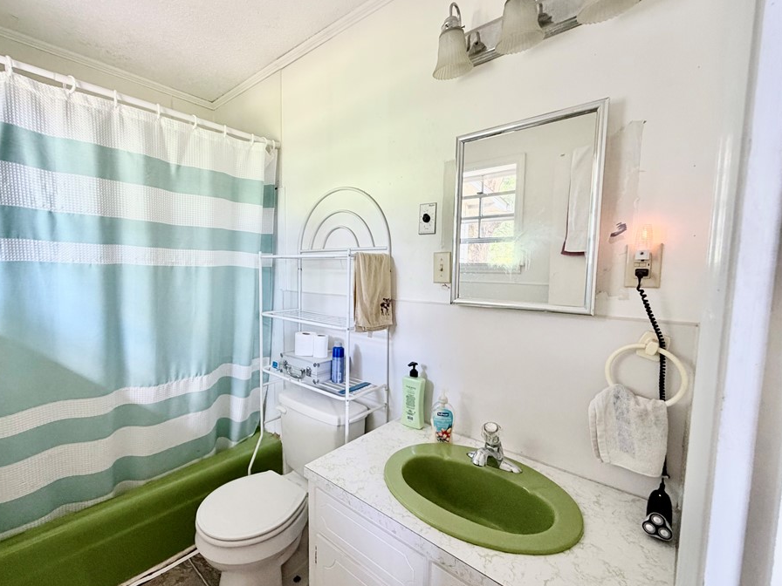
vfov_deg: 78.1
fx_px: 361
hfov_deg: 94.0
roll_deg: +0.4
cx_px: 340
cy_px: 300
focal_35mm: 16
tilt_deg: -6.0
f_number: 2.2
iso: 250
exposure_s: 1/60
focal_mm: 2.22
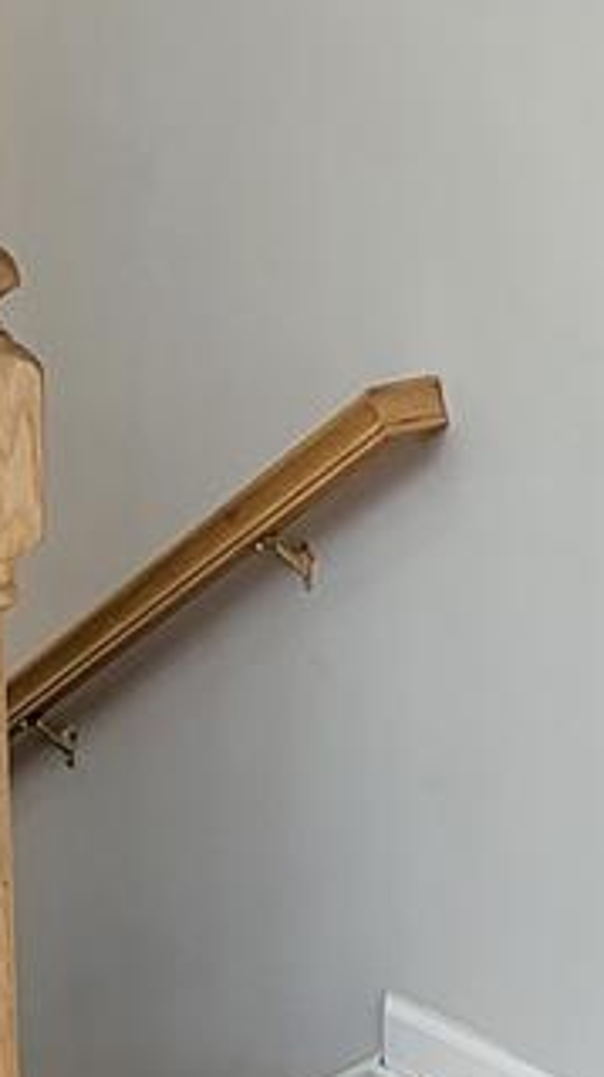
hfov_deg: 9.8
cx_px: 292
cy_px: 550
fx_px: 3509
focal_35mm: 123
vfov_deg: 17.4
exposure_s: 1/60
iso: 250
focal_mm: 5
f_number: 1.8
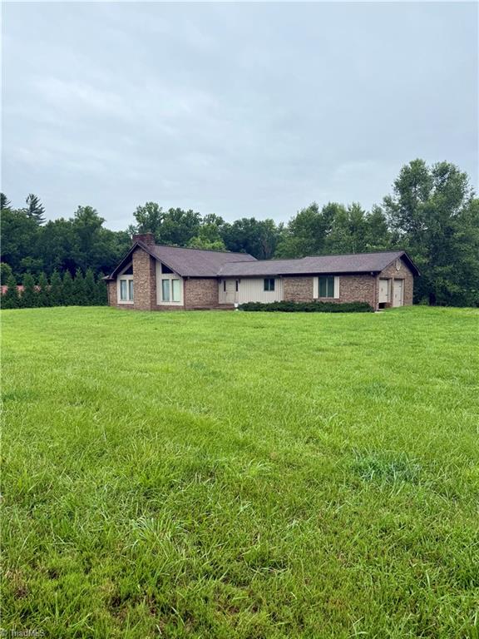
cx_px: 240
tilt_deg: -3.1
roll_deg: -0.5
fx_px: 443
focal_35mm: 24
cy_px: 320
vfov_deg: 71.6
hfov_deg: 56.8
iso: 80
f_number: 1.78
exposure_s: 1/955
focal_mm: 6.76
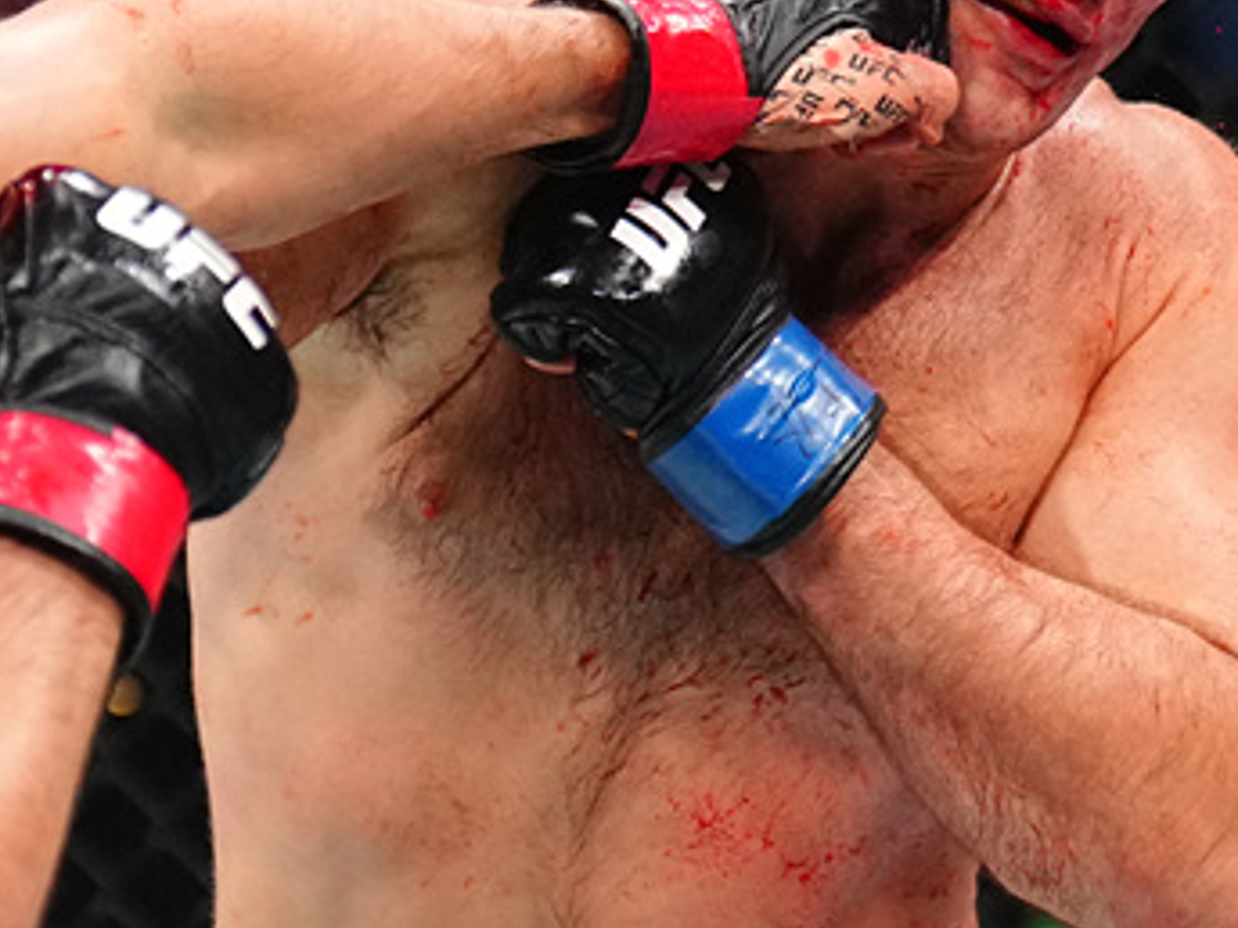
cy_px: 651
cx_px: 133
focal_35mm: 266
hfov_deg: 7.4
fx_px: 9513
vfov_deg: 5.6
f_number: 2.8
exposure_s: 1/1600
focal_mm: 88
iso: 4000
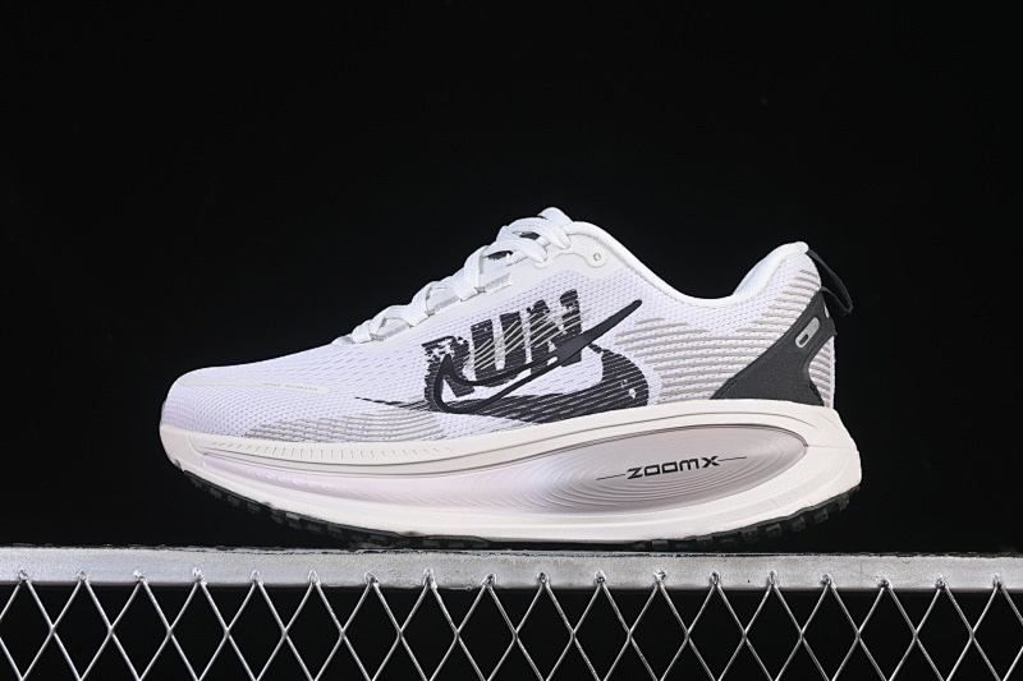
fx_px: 2131
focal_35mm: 75
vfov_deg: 18.2
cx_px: 512
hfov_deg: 27.0
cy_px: 340
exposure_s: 1/80
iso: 160
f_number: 8
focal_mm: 50
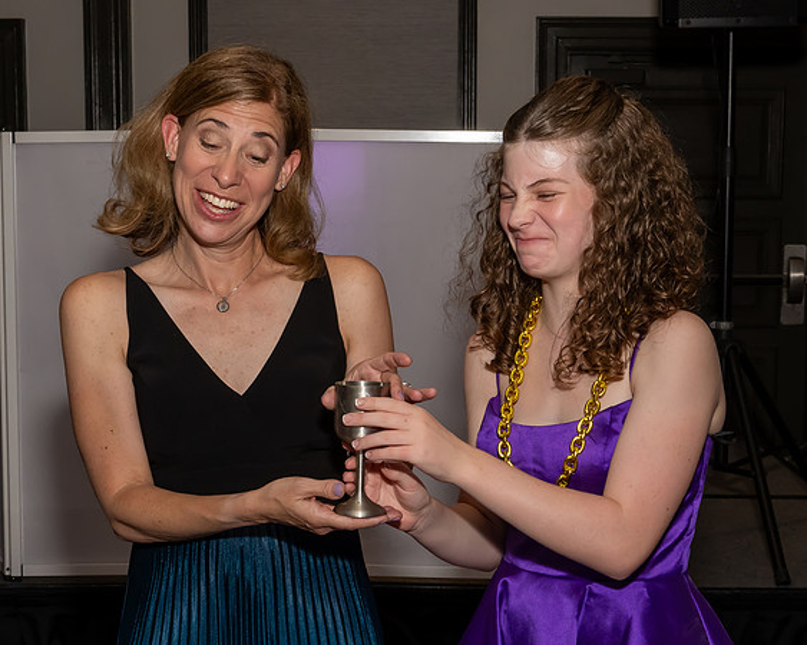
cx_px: 410
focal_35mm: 64
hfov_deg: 29.5
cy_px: 342
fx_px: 1533
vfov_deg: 23.8
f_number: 8
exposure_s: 1/250
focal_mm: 31
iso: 1000
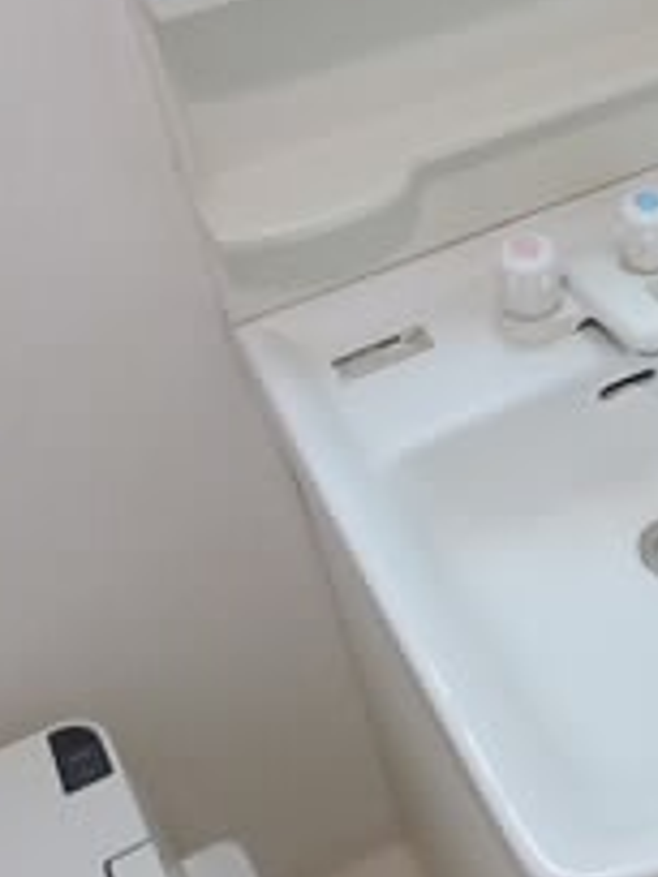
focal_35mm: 55
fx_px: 1394
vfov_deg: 34.7
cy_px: 312
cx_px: 714
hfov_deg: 24.8
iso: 400
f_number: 3.1
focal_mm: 4.5
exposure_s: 1/30
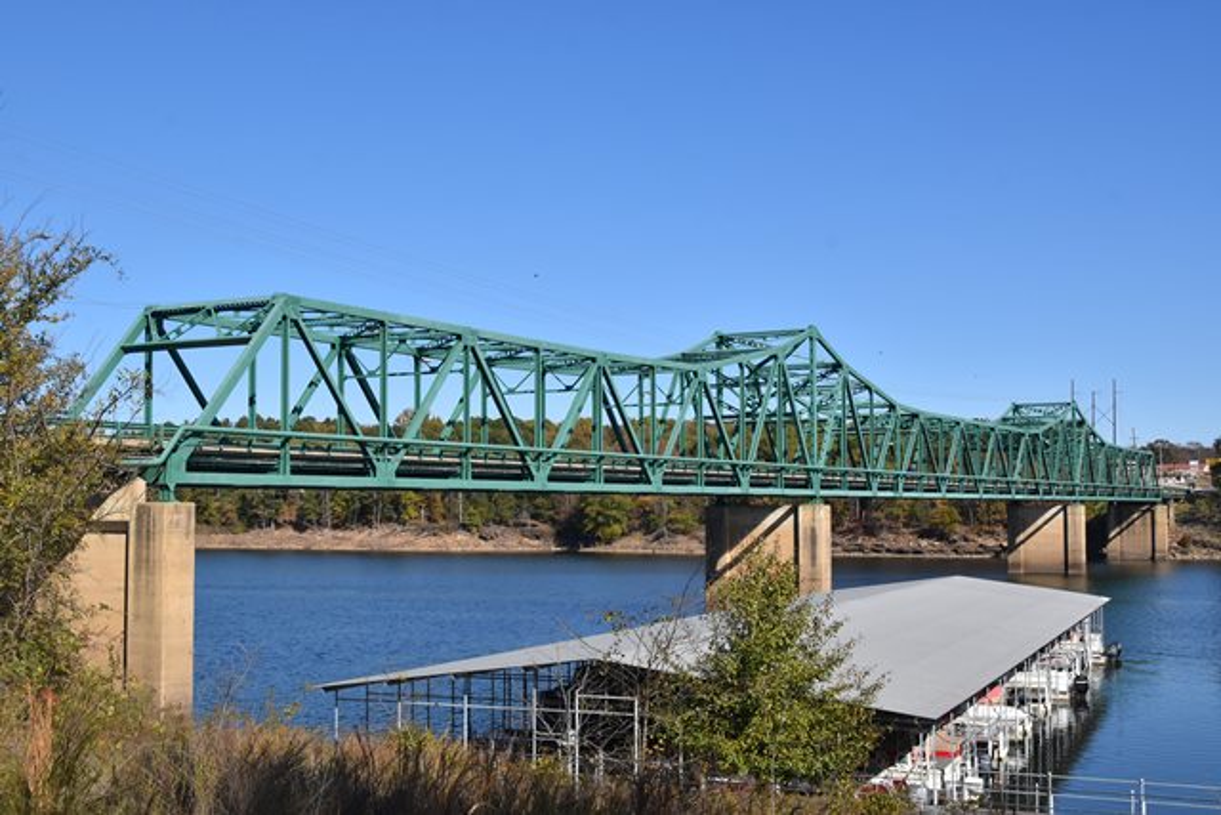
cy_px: 408
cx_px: 610
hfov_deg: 46.4
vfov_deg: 31.9
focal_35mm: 42
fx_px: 1425
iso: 400
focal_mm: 28
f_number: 13
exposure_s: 1/640
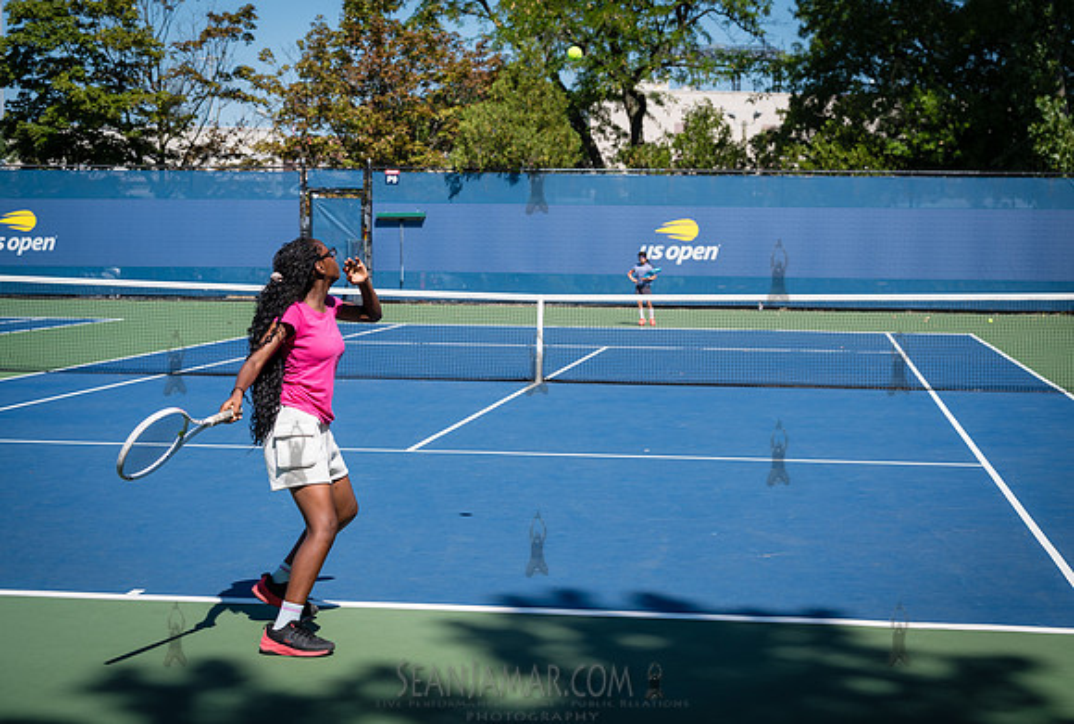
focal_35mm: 57
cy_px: 328
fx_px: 1720
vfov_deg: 23.8
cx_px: 595
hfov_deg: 34.6
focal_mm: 52
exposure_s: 1/1000
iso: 100
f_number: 4
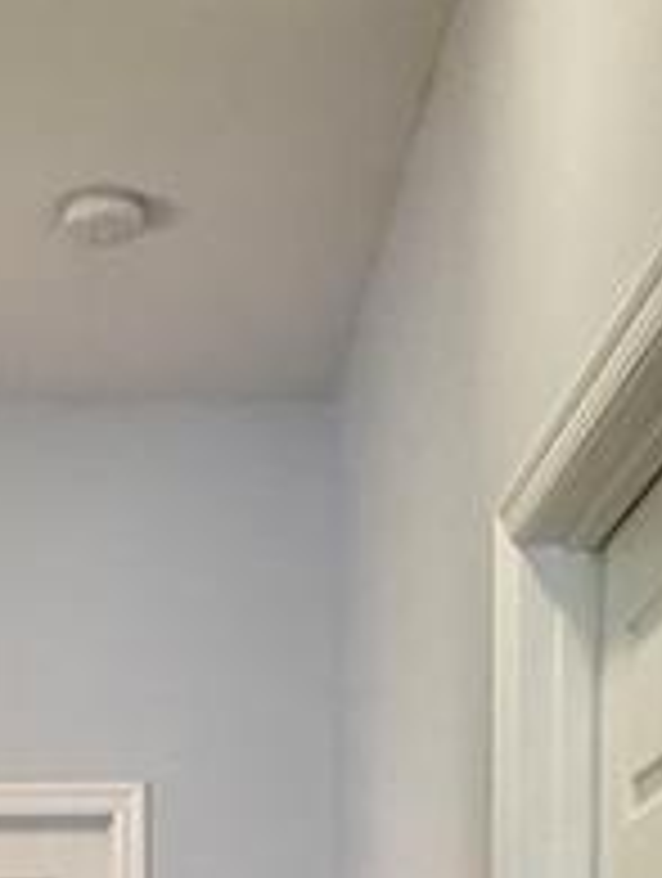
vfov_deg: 20.1
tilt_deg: -2.7
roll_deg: +0.3
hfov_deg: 16.9
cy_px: 1252
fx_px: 2186
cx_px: 45
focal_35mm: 86
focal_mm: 2.22
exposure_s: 1/120
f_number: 2.2
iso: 250
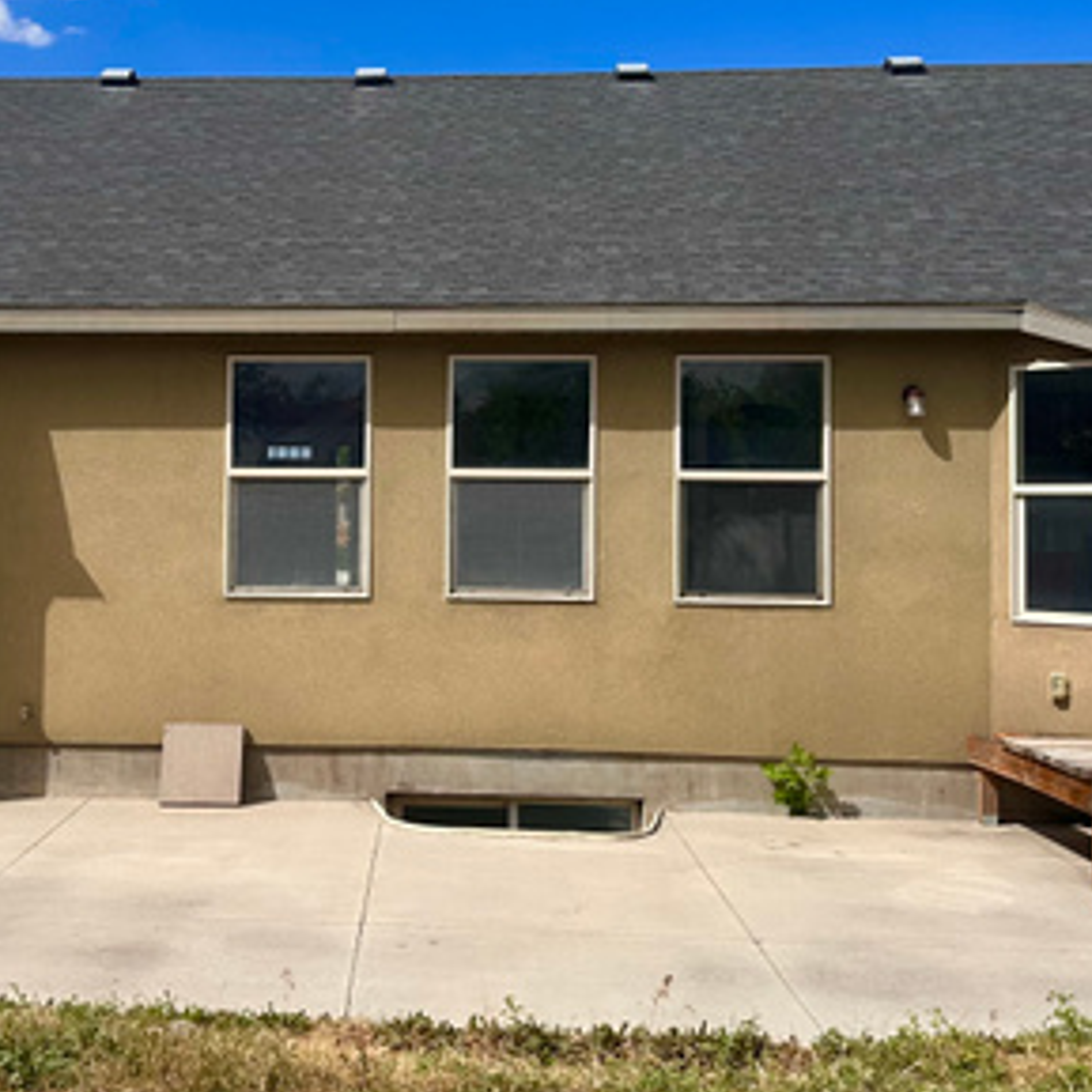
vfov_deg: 36.0
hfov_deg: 35.5
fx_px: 1677
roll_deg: -0.4
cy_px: 461
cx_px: 321
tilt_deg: +3.1
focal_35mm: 47
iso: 80
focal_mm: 6.86
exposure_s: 1/5848
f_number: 1.78
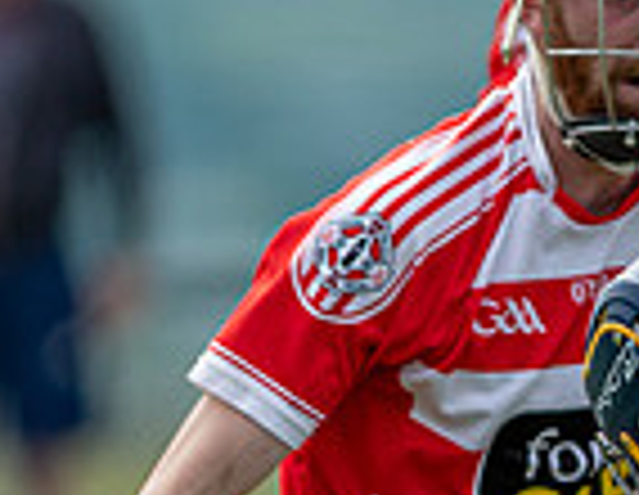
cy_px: 508
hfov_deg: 0.9
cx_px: 1302
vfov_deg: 0.7
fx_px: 40051
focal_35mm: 2144
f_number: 2.8
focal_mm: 300
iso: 100
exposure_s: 1/1600
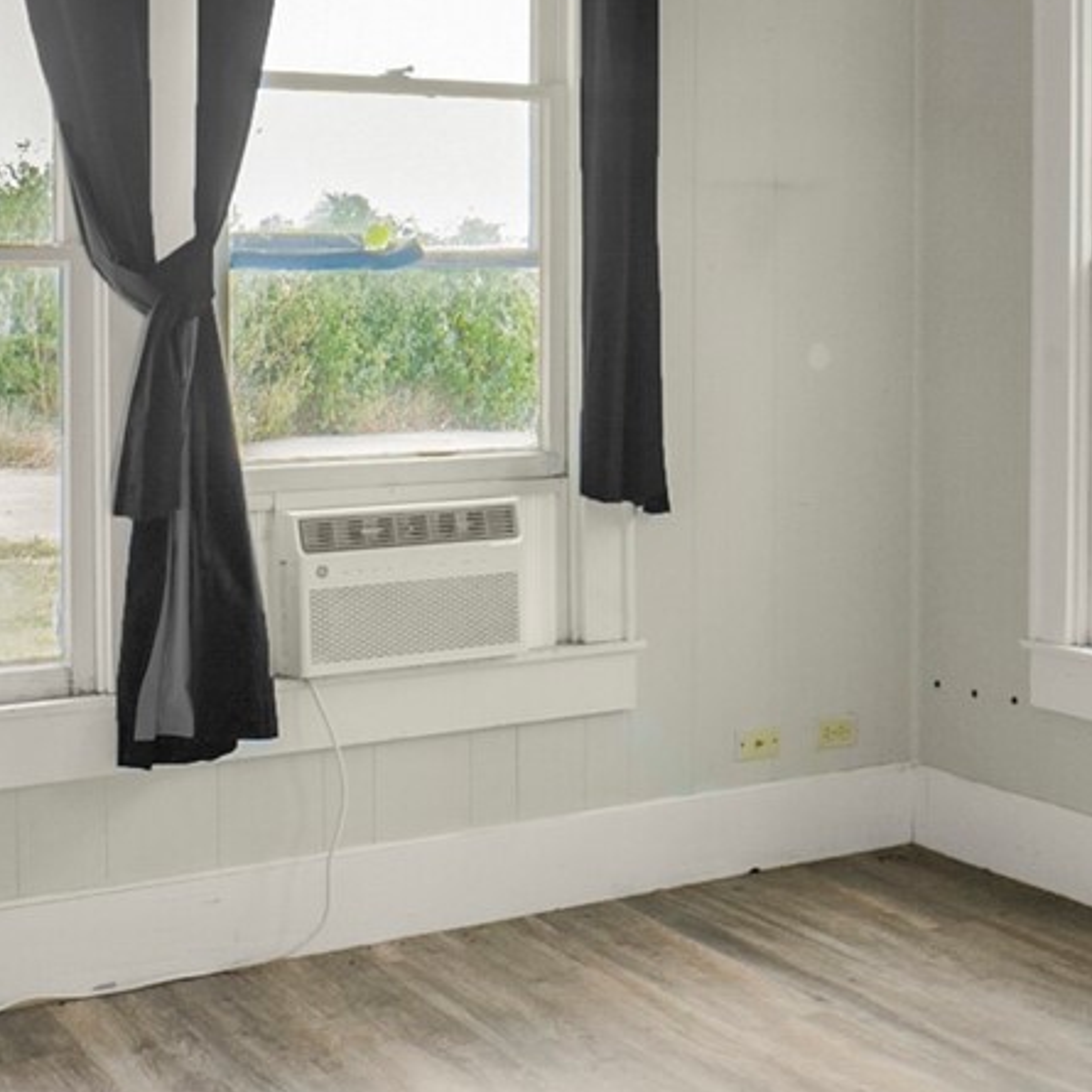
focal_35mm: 58
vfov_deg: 29.1
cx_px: 734
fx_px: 2070
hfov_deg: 29.3
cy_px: 285
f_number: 11
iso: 500
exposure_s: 1/50
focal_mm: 14
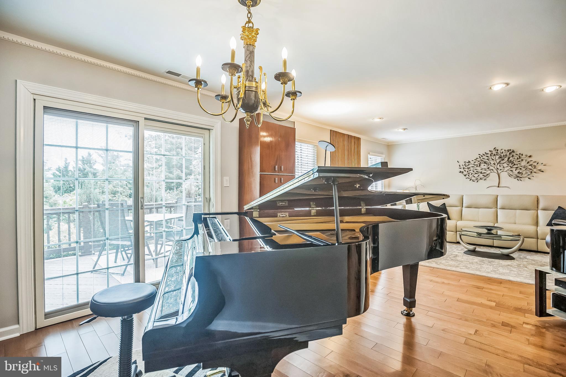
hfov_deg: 96.7
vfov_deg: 73.7
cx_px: 283
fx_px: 252
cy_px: 188
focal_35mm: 16
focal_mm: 16
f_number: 4
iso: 640
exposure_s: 1/60
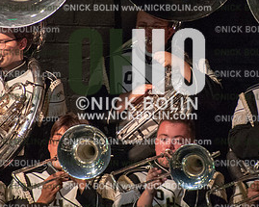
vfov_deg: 1.9
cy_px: 74
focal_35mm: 810
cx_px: 137
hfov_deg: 2.4
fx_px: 6207
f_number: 5.6
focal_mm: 400
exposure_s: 1/320
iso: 8000
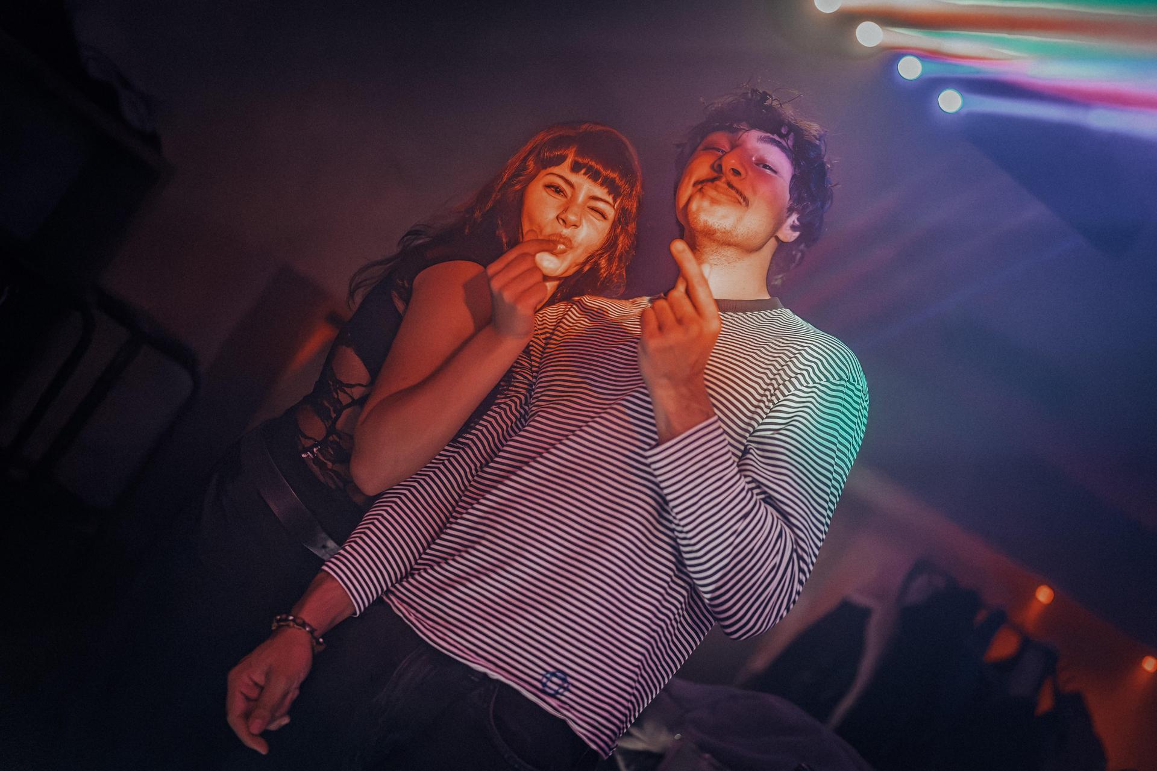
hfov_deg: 54.4
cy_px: 386
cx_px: 578
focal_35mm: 35
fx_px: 1125
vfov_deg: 37.9
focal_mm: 35
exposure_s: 1/125
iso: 6400
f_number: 1.2
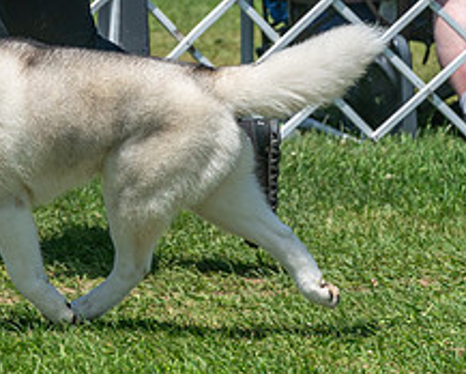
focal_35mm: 538
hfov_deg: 3.6
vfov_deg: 2.9
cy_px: -89
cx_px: -48
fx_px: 7427
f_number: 5.6
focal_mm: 162
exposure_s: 1/1000
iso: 125
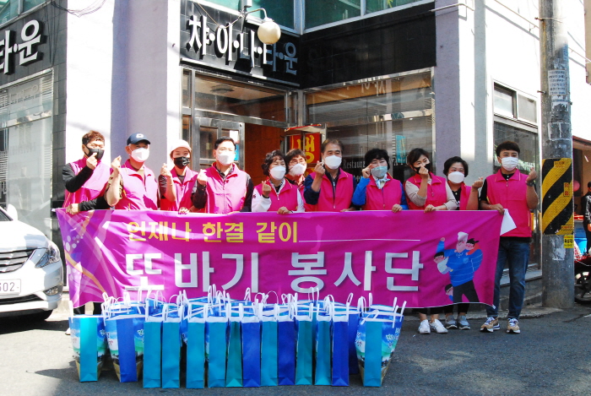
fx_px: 592
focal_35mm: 36
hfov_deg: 53.1
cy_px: 198
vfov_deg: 37.0
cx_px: 296
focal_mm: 24
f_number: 10
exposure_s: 1/800
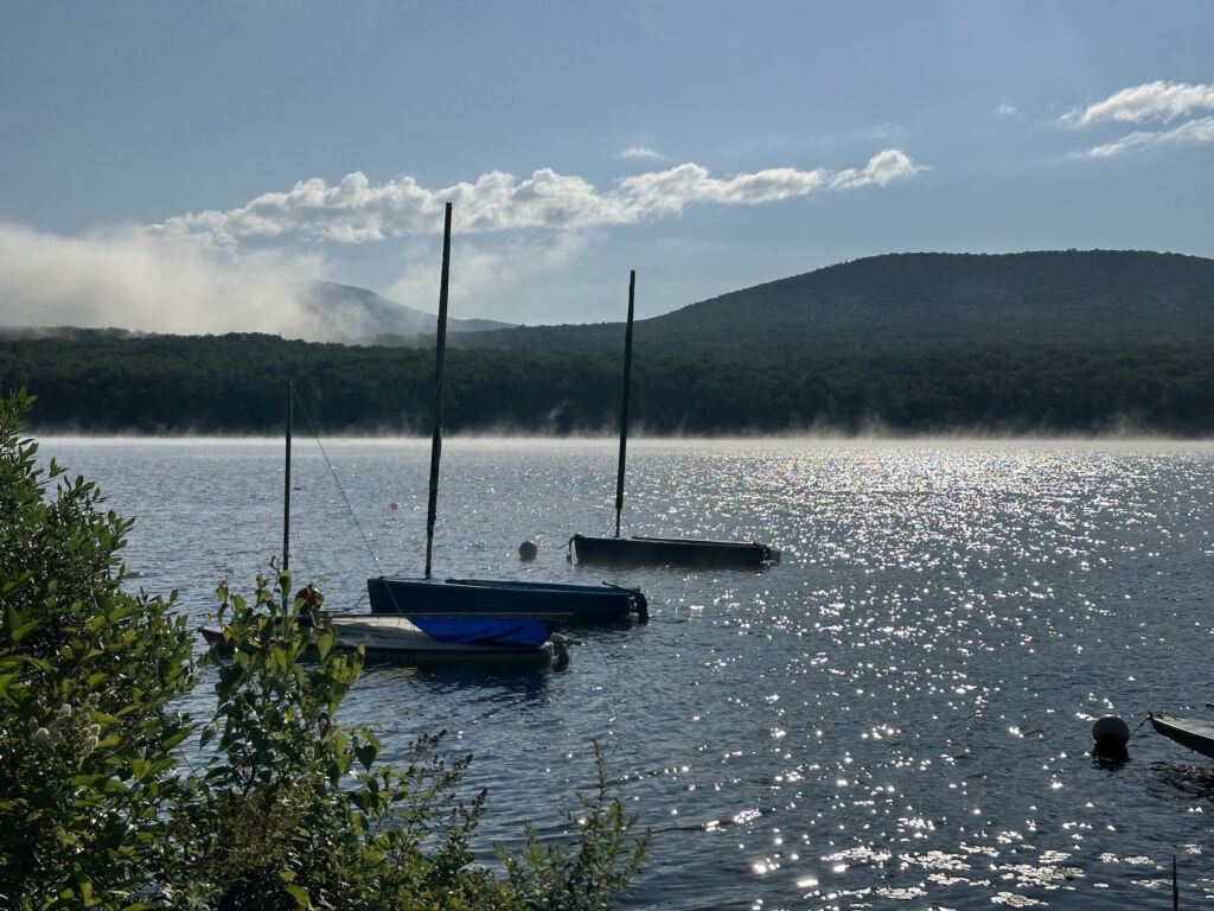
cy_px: 456
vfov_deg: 30.3
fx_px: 1683
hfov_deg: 39.7
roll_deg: -0.4
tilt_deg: -0.5
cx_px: 607
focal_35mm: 48
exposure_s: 1/18868
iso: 64
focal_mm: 6.86
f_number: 1.78
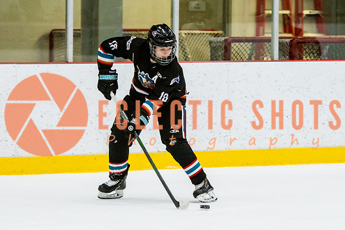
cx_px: 198
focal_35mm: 318
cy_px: 94
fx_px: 3045
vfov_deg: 4.3
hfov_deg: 6.5
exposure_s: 1/640
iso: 1600
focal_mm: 112
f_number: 2.8
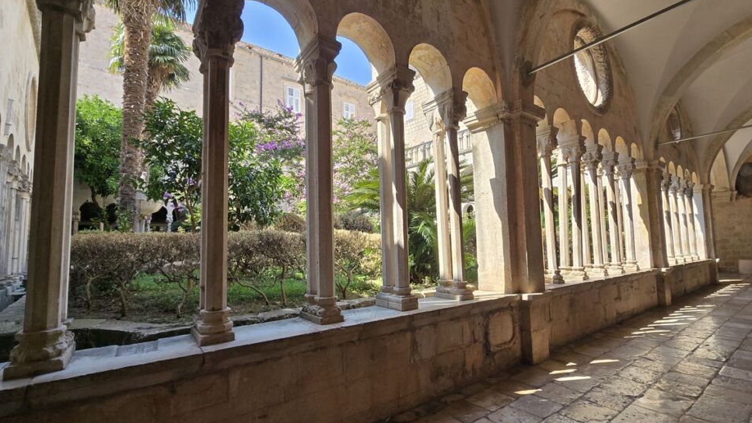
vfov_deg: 70.5
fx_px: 299
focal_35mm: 15
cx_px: 377
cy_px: 222
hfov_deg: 103.0
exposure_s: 1/452
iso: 50
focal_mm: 2.2
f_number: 2.2
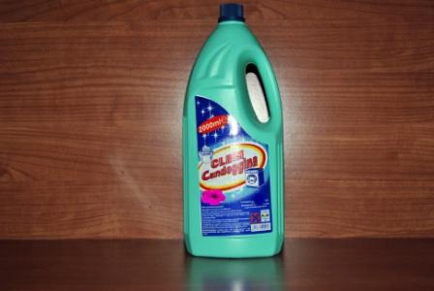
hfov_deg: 38.8
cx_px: 217
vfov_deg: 26.6
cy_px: 146
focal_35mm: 51
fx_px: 616
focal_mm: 34
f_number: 4.5
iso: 200
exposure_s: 1/60
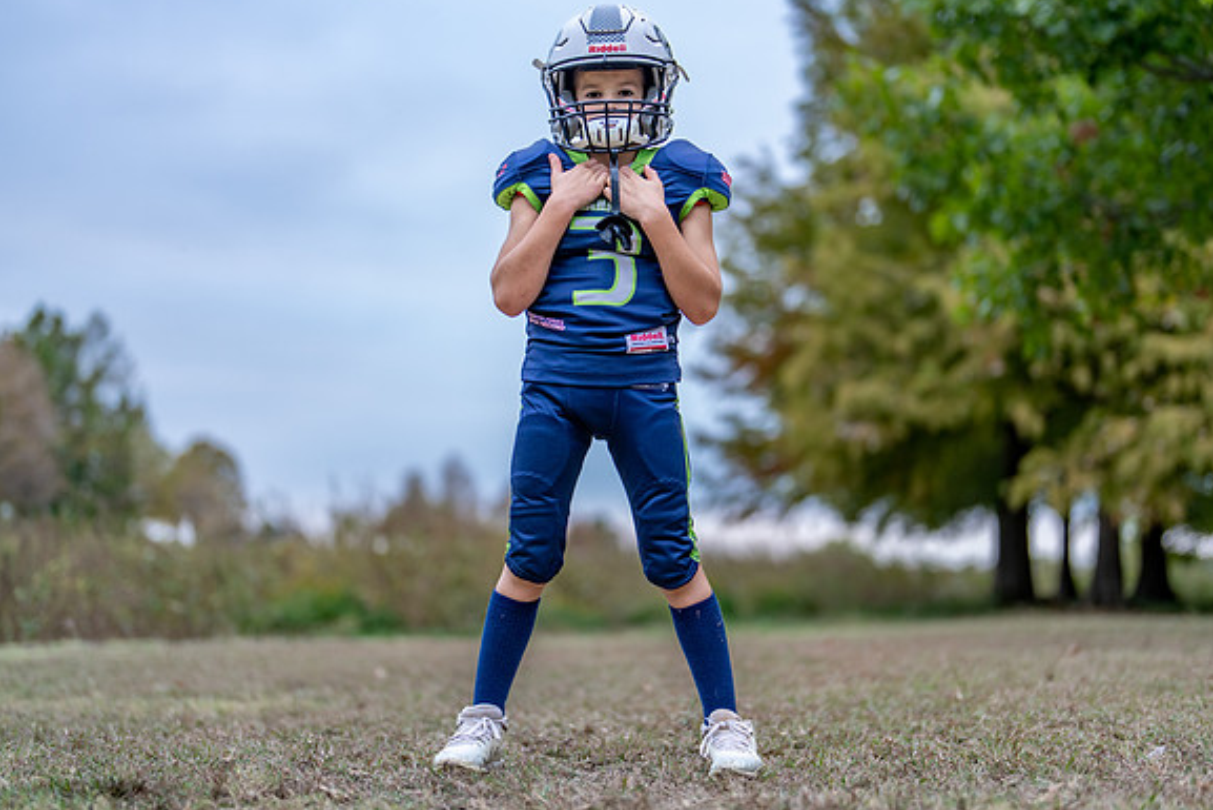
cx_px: 628
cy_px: 389
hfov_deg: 36.2
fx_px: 1854
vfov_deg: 24.6
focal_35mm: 55
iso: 200
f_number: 1.2
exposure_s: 1/320
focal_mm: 50
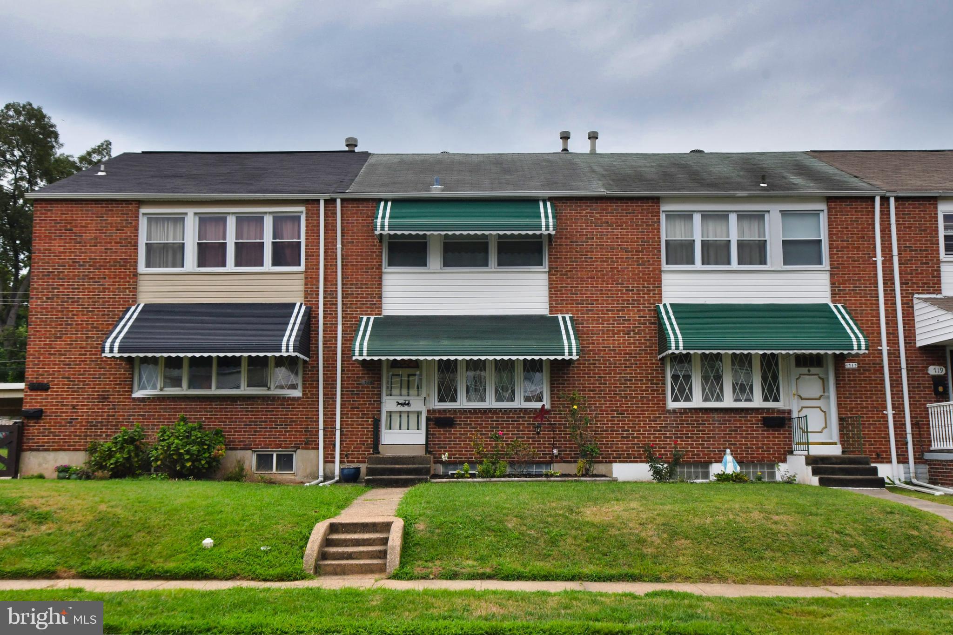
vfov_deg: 36.9
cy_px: 318
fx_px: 953
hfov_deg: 53.1
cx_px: 476
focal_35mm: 36
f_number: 11
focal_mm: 24
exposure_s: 1/160
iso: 500
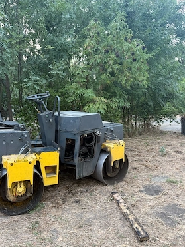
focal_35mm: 28
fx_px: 199
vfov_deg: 63.3
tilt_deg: -8.0
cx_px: 91
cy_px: 130
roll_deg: +2.6
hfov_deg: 49.8
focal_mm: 5.96
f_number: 1.6
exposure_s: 1/60
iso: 200
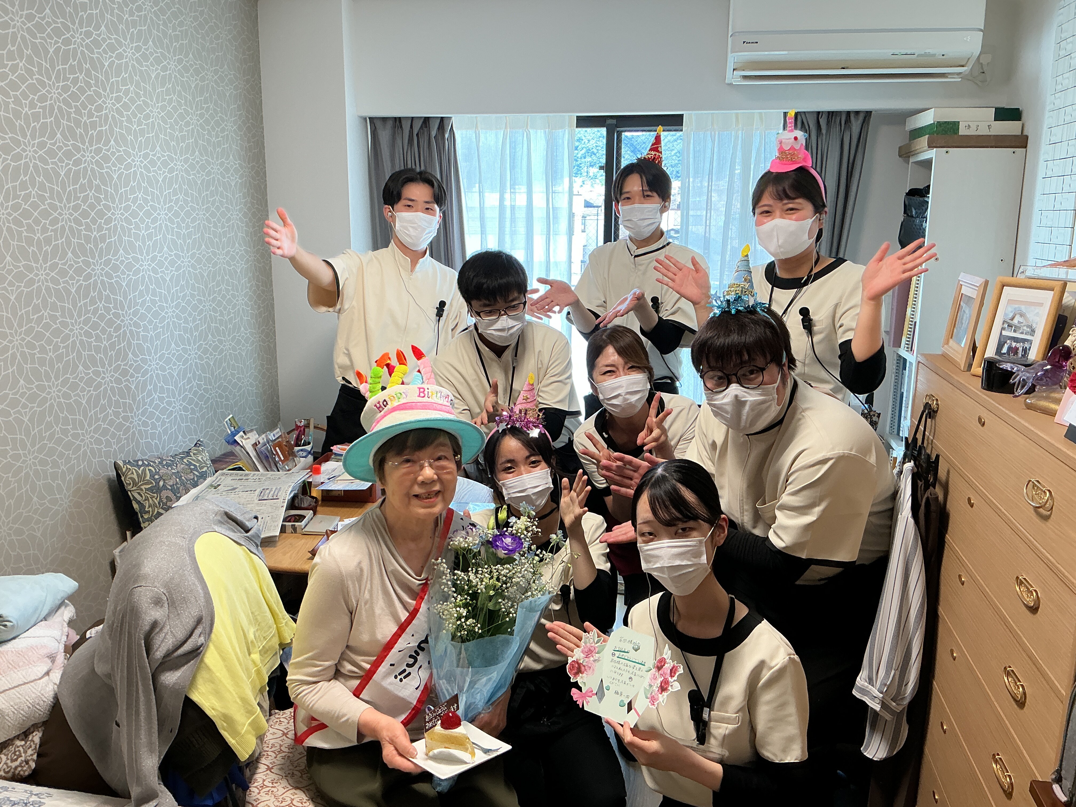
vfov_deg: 48.2
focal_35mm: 29
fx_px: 901
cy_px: 404
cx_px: 538
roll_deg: +0.3
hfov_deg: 61.7
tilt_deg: -13.0
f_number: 1.8
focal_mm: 3
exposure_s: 1/60
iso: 64
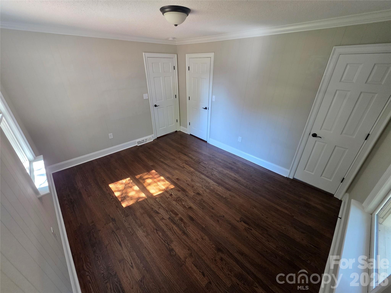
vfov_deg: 89.9
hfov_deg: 106.2
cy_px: 146
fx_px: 147
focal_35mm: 13
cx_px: 196
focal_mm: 2.2
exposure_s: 1/120
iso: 250
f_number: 1.9
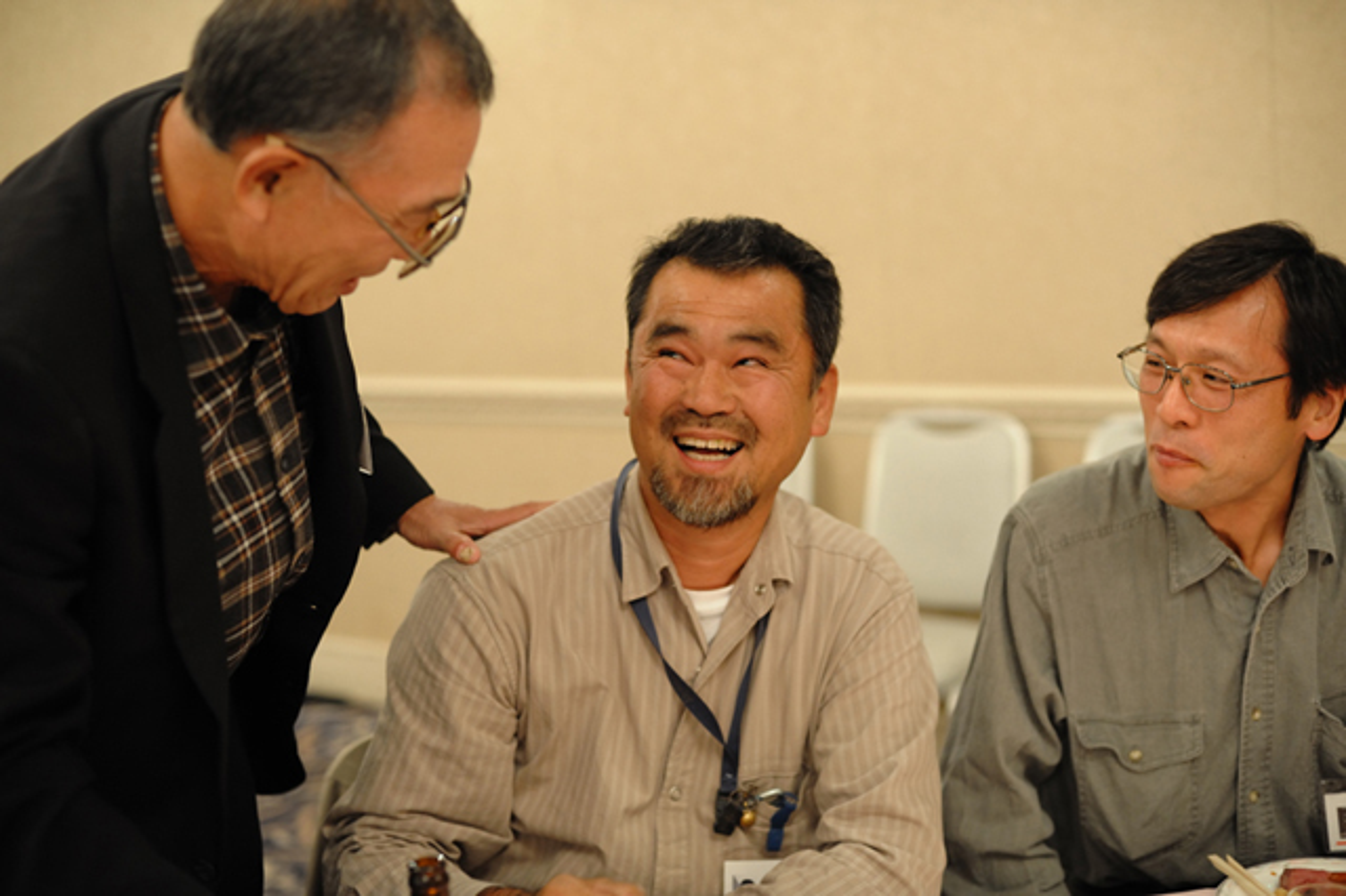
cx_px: 673
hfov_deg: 39.6
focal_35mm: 50
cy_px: 448
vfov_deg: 27.0
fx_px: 1868
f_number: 2.8
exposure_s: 1/100
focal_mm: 50
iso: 1800
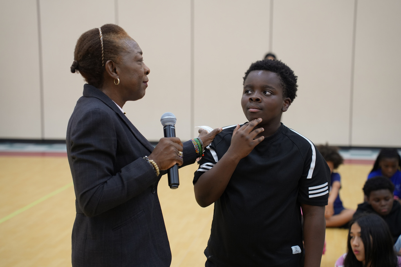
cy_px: 134
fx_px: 802
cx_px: 200
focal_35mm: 72
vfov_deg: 18.9
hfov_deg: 28.1
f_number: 3.5
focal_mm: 72
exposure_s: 1/80
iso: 1000
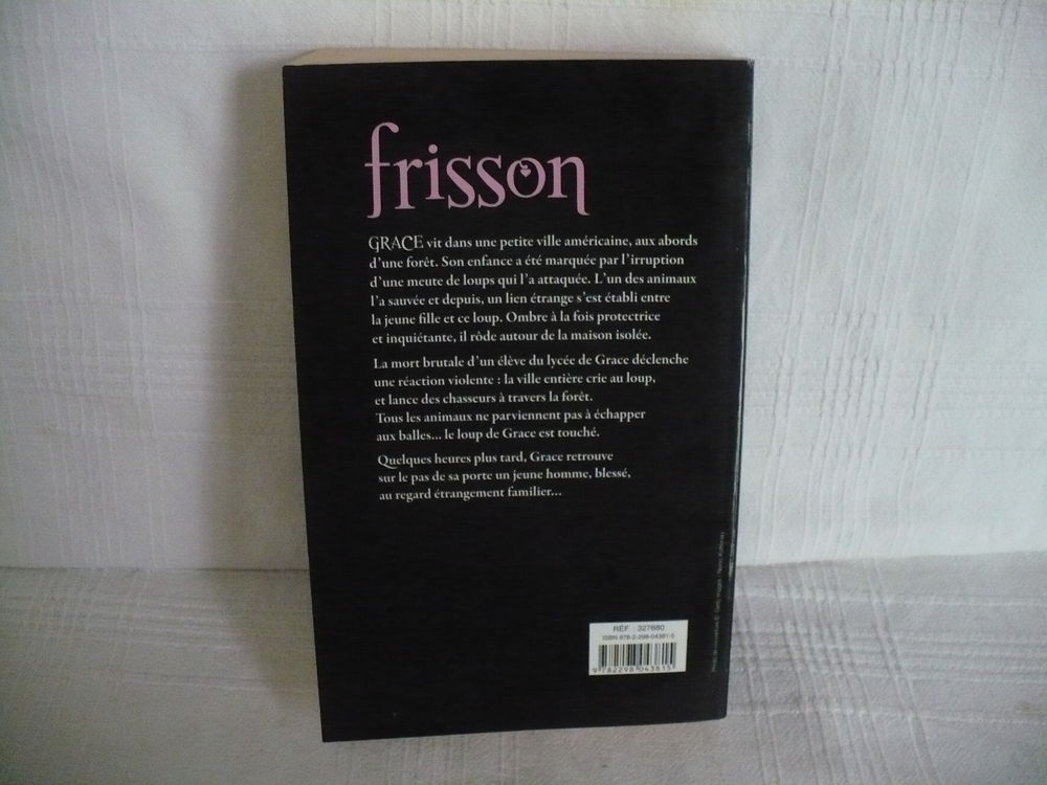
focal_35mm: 37
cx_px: 524
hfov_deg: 50.1
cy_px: 392
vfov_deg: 38.7
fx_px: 1119
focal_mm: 6.1
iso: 800
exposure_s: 1/20
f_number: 2.8
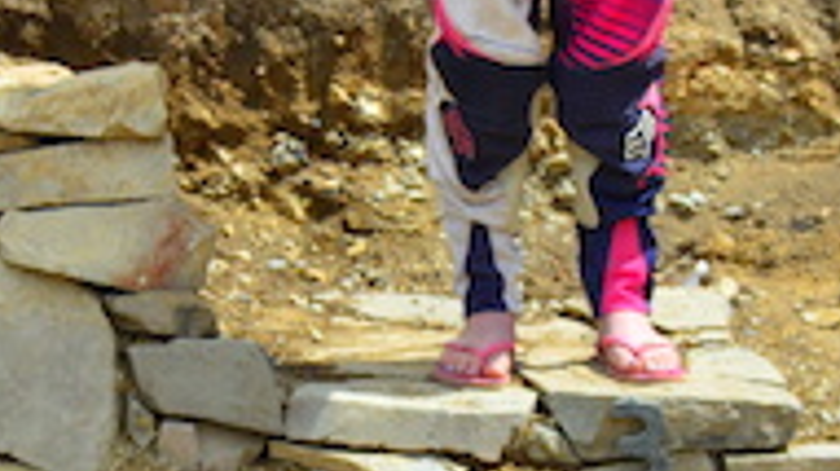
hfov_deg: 13.8
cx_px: -497
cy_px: -577
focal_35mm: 145
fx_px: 3226
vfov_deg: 7.8
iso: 200
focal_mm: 22
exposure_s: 1/640
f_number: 7.1
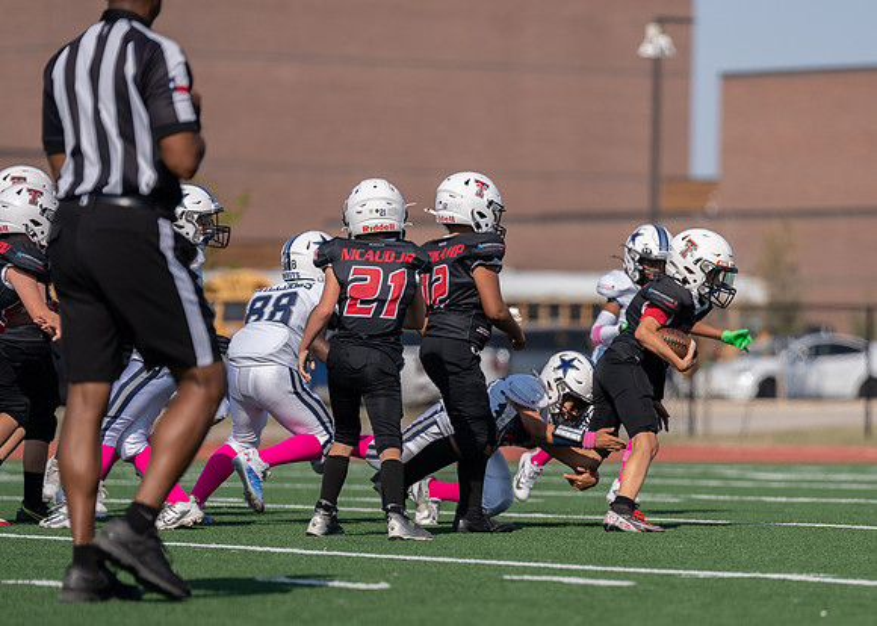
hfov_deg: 7.1
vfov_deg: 5.1
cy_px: 414
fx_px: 7071
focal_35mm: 284
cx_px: 596
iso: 100
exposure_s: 1/2500
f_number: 2.8
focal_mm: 200
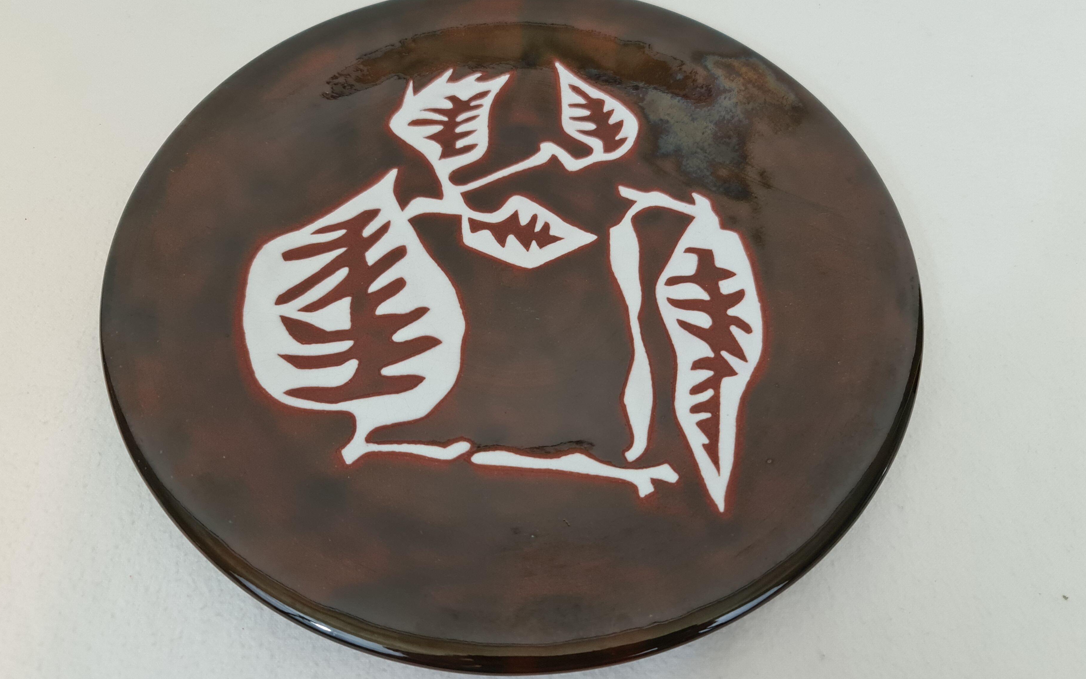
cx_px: 520
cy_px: 336
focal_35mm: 29
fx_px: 858
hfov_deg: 64.6
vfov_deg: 43.1
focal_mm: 7
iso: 250
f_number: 1.8
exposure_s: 1/100
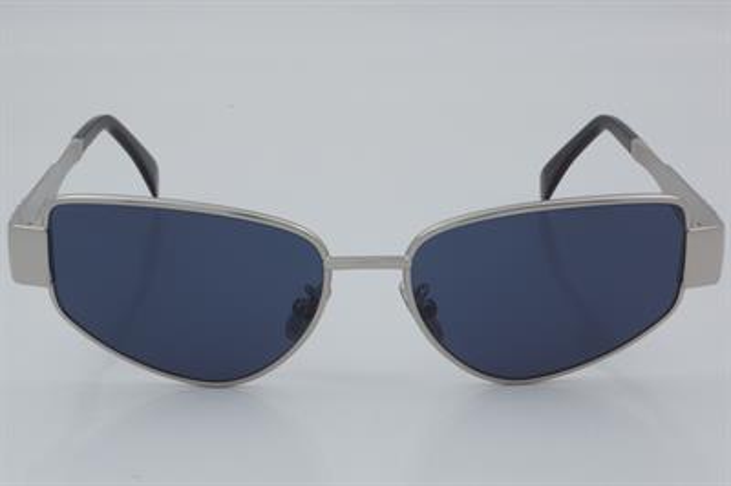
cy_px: 243
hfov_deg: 24.6
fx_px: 1674
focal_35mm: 82
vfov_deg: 16.5
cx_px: 366
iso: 100
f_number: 32
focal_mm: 55
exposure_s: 1/4
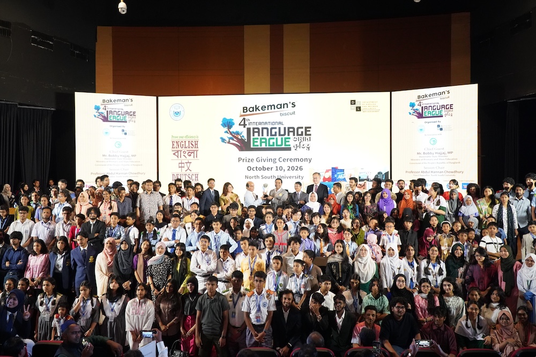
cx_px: 268
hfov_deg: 61.9
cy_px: 178
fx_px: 447
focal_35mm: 30
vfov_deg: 43.6
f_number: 4
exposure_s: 1/160
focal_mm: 20
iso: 3200
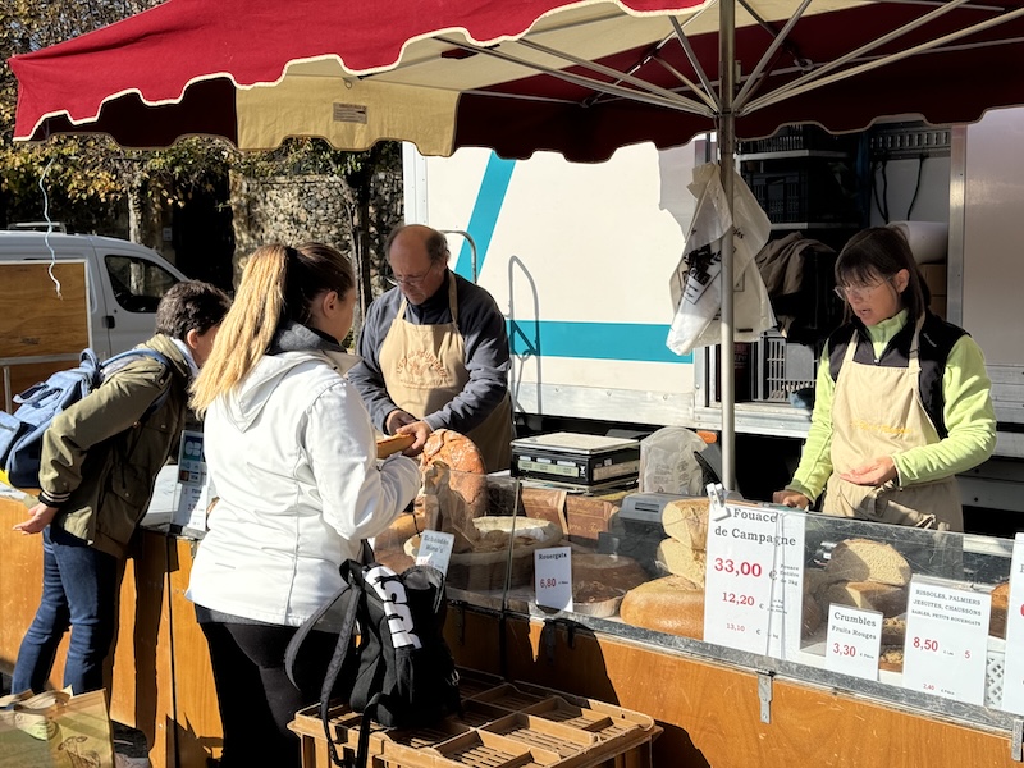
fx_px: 1420
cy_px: 384
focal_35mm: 48
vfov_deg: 30.3
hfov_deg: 39.7
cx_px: 512
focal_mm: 6.76
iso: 64
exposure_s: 1/4608
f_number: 1.78
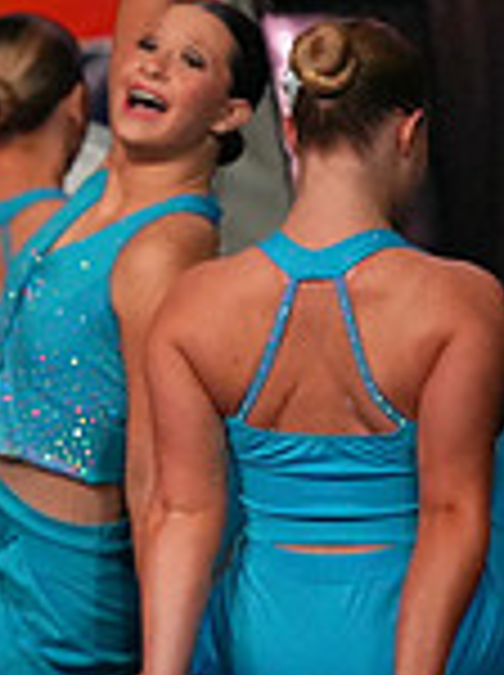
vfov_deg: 1.8
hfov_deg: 1.3
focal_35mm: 1116
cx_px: -796
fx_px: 21727
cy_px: 353
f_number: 3.5
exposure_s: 1/1250
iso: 16000
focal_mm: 300
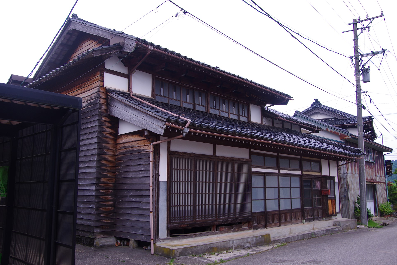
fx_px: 347
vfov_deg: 41.7
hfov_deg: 59.5
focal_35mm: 32
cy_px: 132
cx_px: 198
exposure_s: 1/200
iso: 200
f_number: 7.1
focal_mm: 21
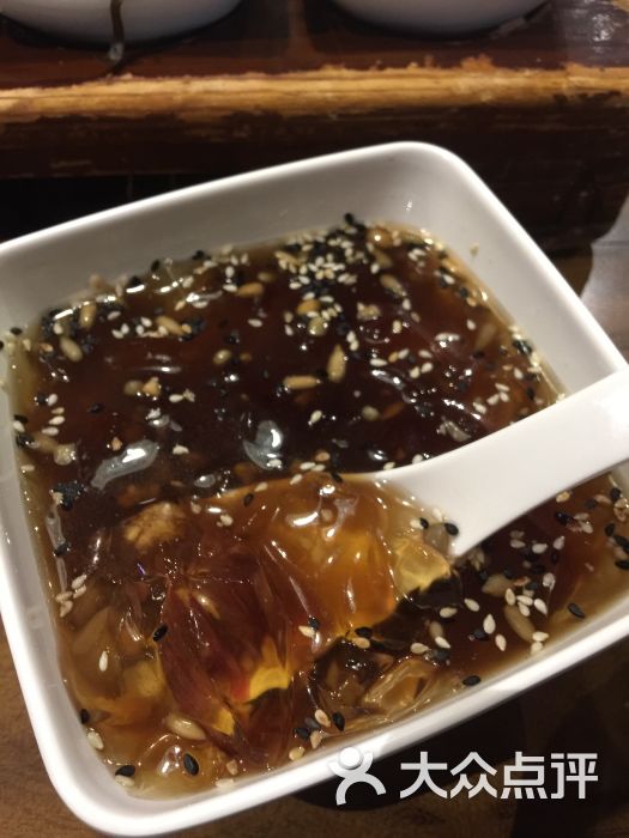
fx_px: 703
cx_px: 314
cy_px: 419
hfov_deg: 48.2
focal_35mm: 29
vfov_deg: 61.7
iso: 125
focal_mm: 4.15
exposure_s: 1/8
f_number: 2.2
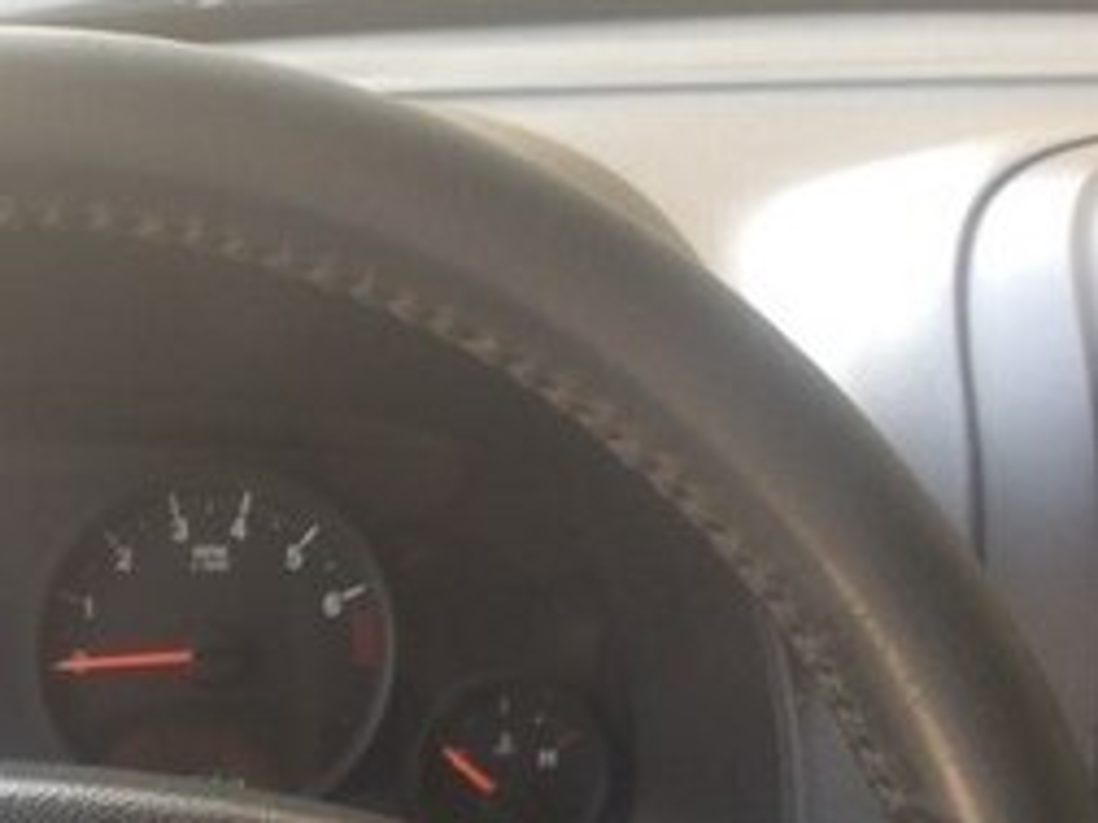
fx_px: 2411
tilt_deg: -27.2
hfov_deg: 24.7
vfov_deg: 18.4
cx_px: 44
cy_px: 995
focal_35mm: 76
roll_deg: -2.8
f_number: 2.2
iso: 32
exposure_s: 1/50
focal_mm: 4.15
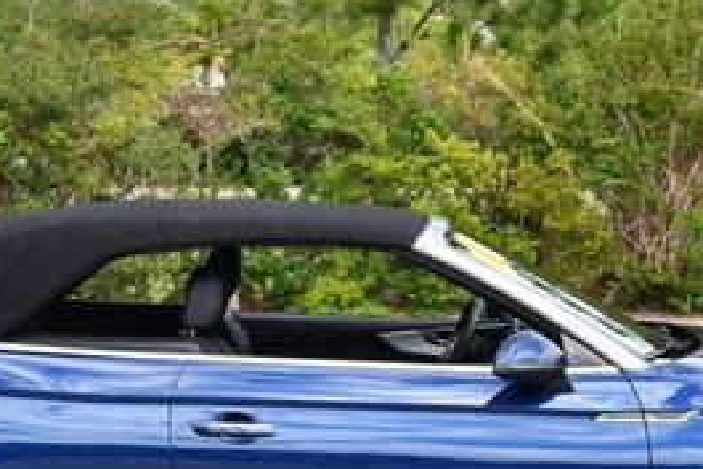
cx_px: 348
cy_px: 310
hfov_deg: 17.6
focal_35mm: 116
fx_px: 2266
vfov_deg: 11.8
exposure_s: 1/250
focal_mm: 24
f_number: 6.3
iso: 200
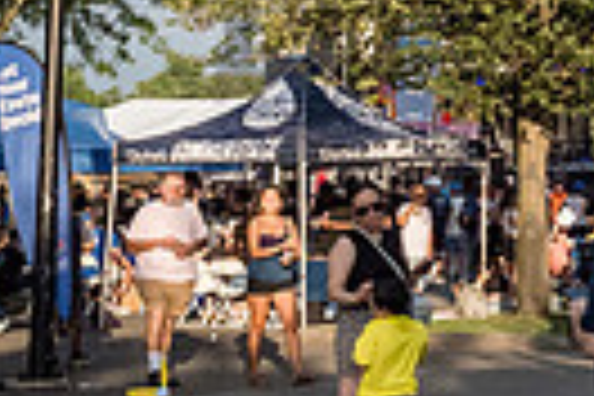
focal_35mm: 120
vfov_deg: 11.3
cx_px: 1107
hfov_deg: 14.7
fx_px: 1980
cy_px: 20
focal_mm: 26
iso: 2000
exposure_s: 1/4000
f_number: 8
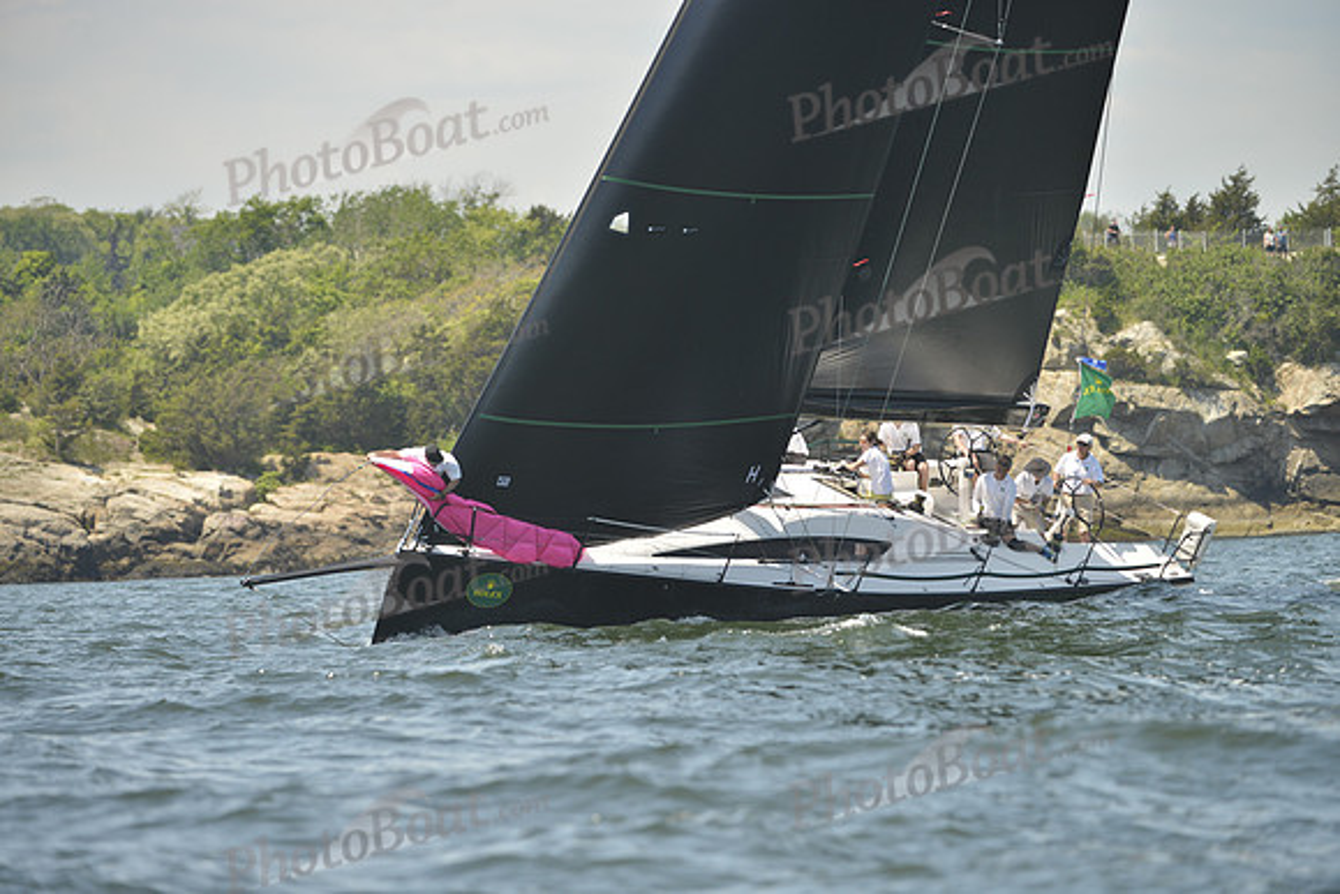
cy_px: 447
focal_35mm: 260
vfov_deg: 5.3
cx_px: 670
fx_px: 9680
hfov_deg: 7.9
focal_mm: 260
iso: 280
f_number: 4.5
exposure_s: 1/1250
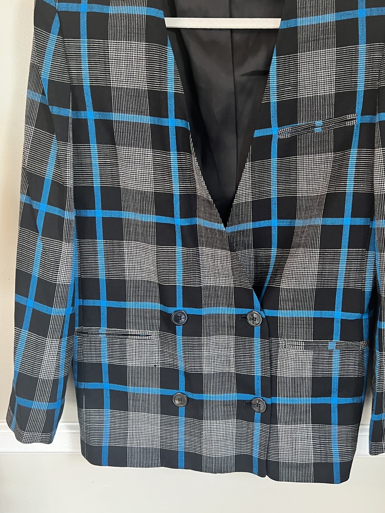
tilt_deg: -7.8
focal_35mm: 34
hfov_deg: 41.7
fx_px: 504
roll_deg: +1.3
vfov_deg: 53.7
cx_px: 220
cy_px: 218
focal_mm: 5.7
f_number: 1.5
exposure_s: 1/60
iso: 320
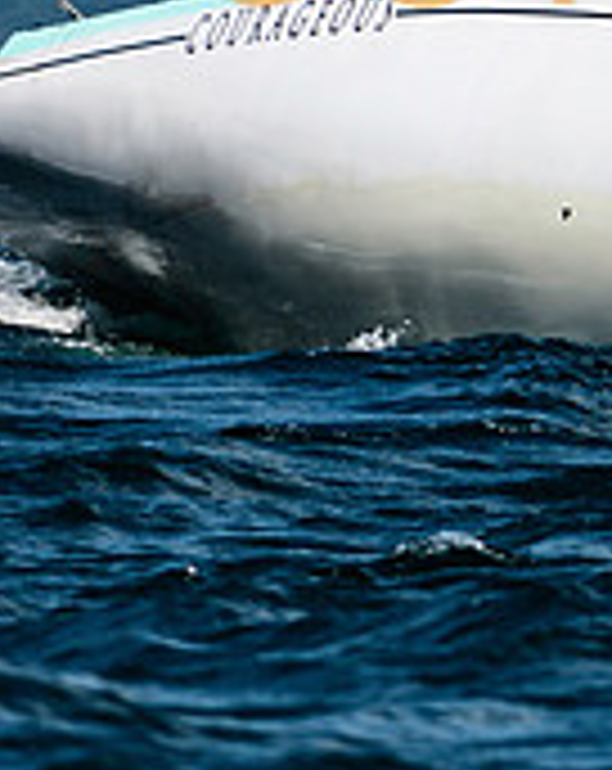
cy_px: -88
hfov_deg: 1.2
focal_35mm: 1235
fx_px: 28062
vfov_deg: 1.6
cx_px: 1161
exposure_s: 1/3200
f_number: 5.6
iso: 400
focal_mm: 250
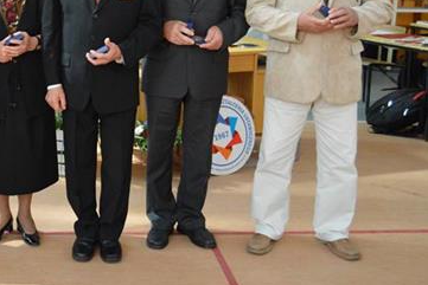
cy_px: 75
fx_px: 761
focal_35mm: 64
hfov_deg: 29.6
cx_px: 14
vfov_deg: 21.1
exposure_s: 1/400
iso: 3200
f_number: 3.5
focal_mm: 22
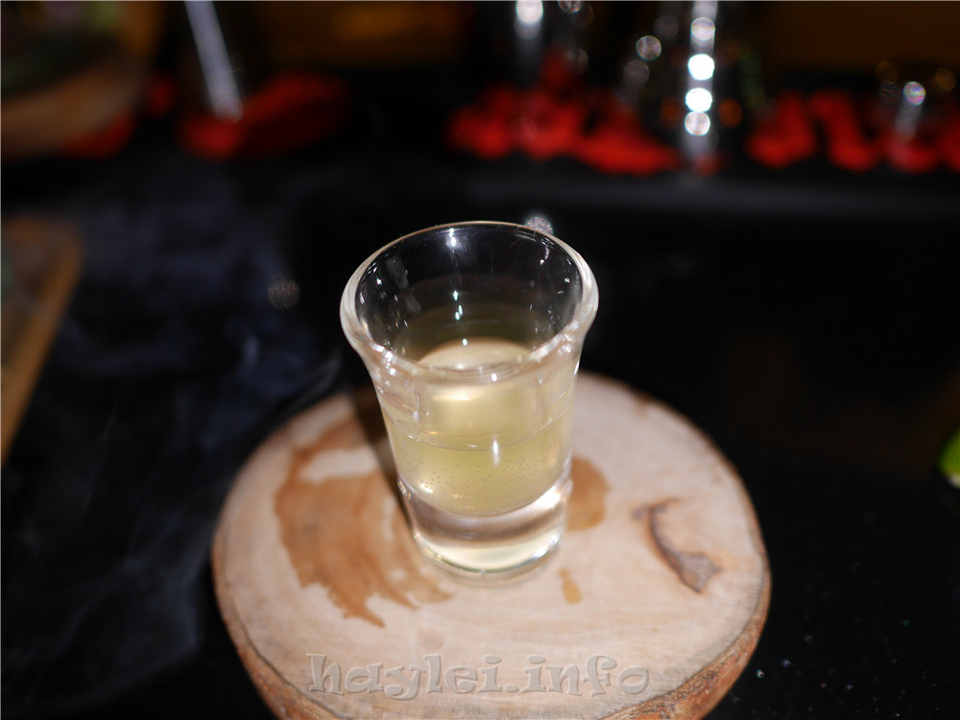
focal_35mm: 30
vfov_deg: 46.8
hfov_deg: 60.0
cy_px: 360
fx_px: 832
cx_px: 480
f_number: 1.7
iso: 320
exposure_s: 1/60
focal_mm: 15
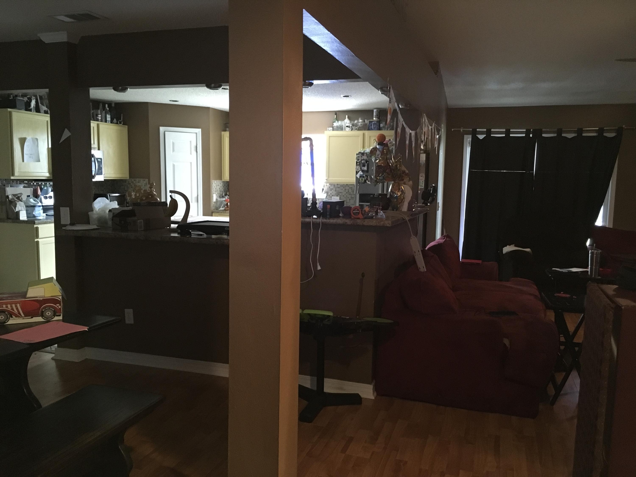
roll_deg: -1.8
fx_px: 533
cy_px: 238
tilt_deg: -6.3
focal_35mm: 29
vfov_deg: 48.2
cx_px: 318
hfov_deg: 61.7
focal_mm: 4.15
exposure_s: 1/15
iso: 250
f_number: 2.2
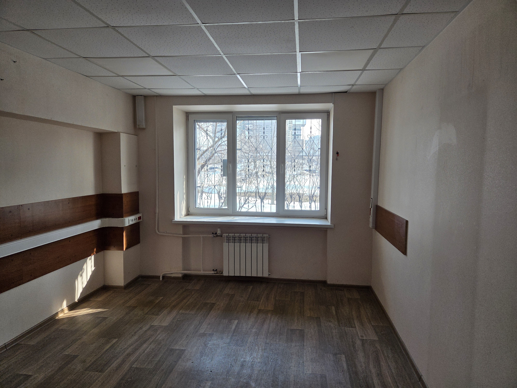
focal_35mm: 23
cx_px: 258
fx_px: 344
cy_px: 194
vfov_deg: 58.9
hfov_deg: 73.9
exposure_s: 1/180
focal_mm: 5.4
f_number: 1.8
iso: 50
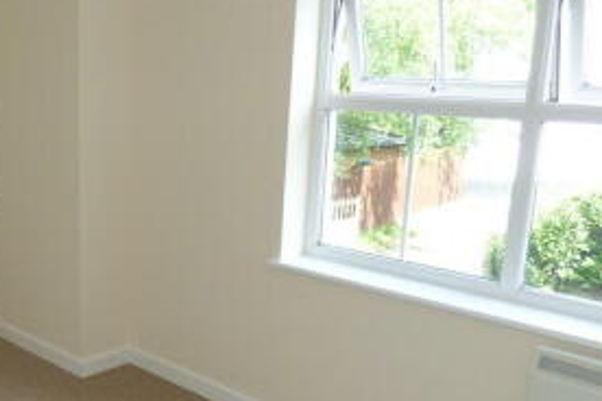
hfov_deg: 43.1
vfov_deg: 30.3
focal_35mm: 44
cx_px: 149
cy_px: 269
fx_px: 736
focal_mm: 3.58
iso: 100
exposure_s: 1/100
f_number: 2.8
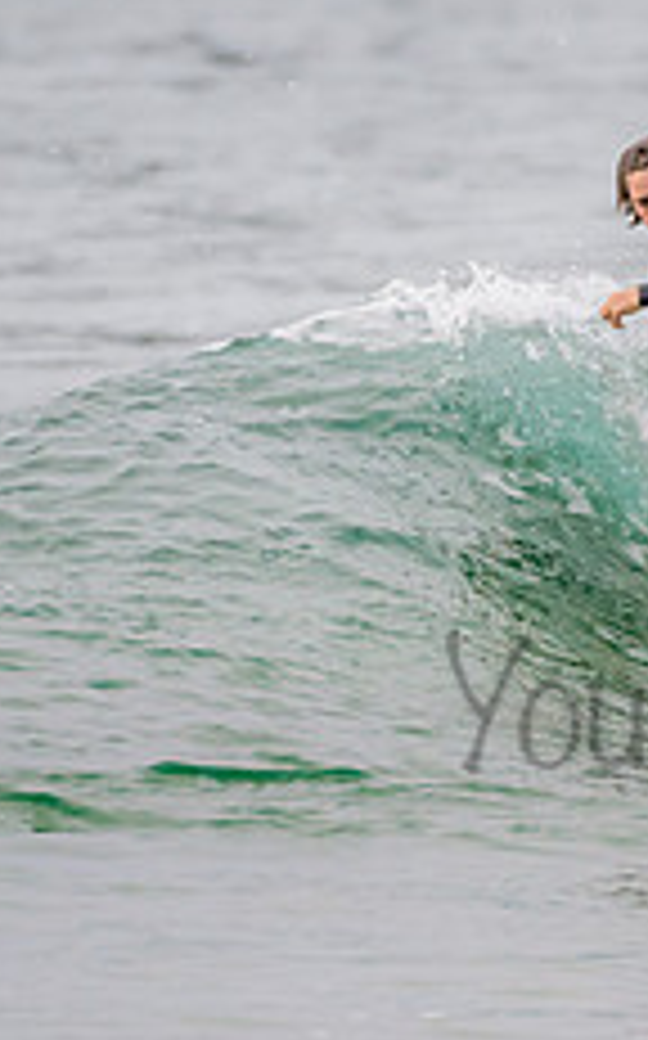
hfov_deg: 0.8
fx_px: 44445
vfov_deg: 1.3
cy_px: 467
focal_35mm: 1570
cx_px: 798
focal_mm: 500
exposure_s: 1/800
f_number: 5.6
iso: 450
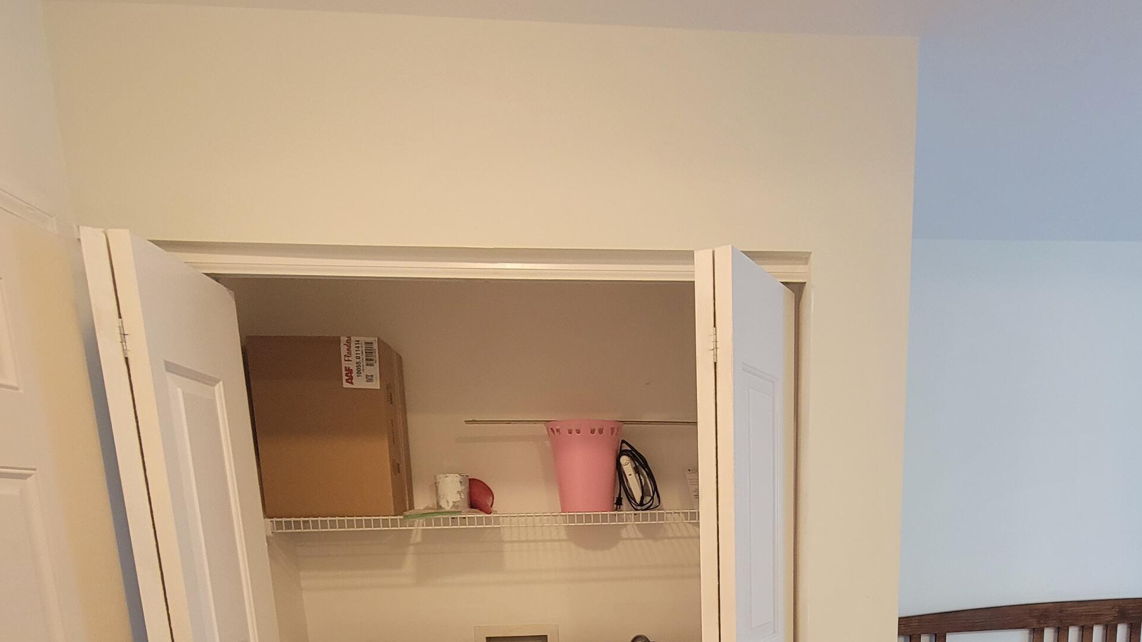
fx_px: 666
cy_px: 662
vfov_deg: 43.1
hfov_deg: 80.5
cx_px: 666
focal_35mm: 22
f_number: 2.2
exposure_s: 1/60
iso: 320
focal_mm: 2.2
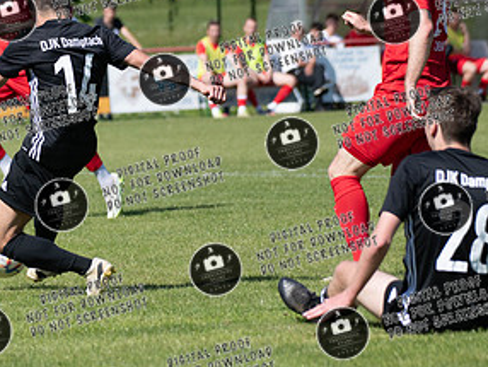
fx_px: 5503
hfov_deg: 5.1
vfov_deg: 3.8
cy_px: 100
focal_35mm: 390
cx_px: 46
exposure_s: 1/1600
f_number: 5.6
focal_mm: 200
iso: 280
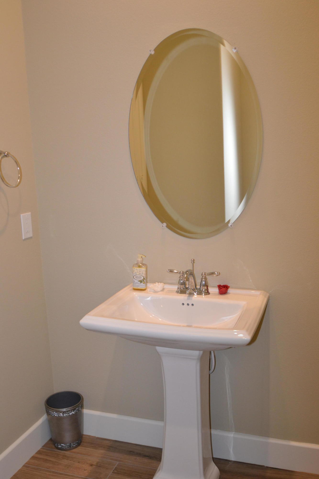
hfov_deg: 36.9
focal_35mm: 36
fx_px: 479
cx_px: 160
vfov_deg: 53.1
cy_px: 240
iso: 1000
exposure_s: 1/60
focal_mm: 24
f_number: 4.5
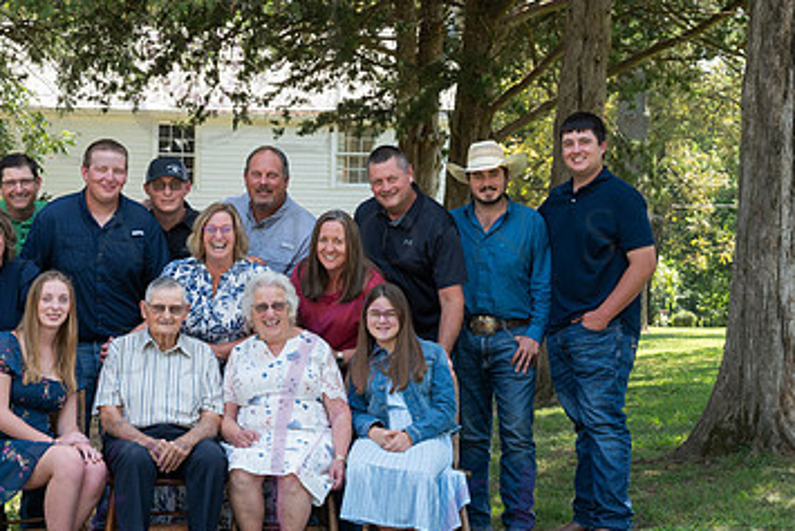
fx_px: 1767
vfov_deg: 17.0
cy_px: 346
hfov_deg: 25.1
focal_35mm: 80
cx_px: 206
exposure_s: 1/125
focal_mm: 49
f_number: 8
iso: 400
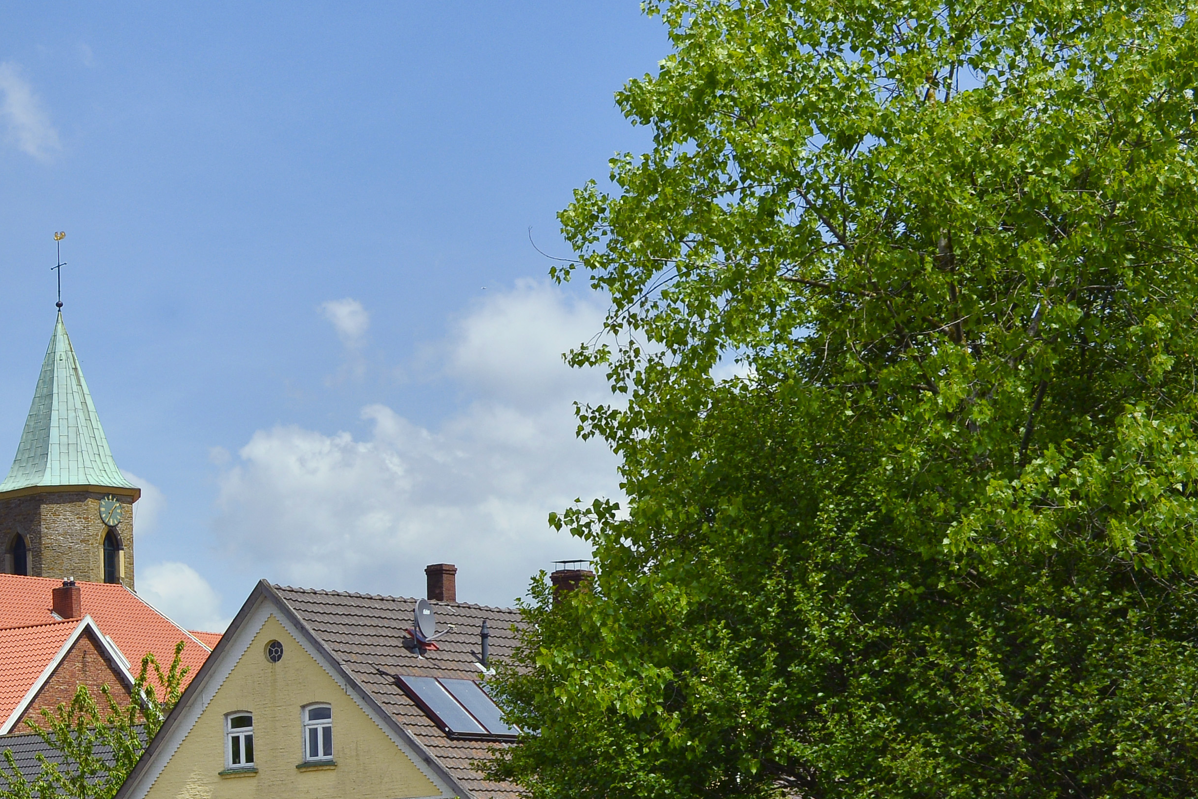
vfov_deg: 14.5
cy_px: 817
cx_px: -475
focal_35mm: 93
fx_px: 3096
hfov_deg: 19.7
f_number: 9
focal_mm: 31
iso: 160
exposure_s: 1/500
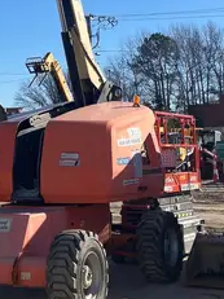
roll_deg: +2.0
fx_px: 769
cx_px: -25
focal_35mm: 89
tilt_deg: +8.5
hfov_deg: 16.1
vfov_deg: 21.2
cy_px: -11
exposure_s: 1/2024
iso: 32
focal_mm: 3.99
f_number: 1.8
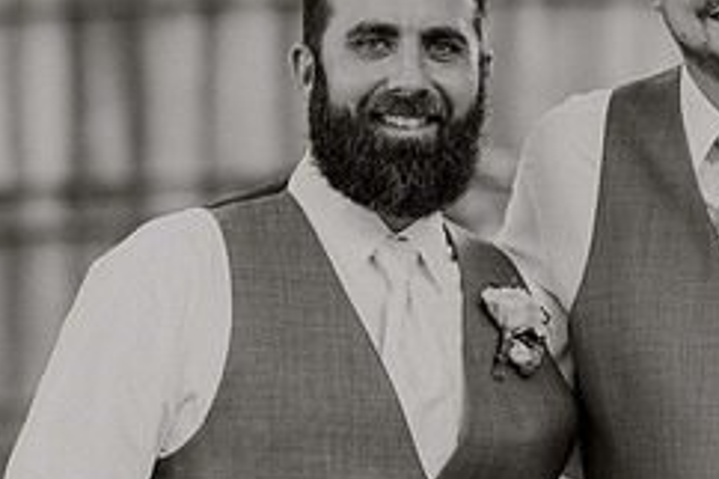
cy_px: 235
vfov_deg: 5.4
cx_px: 452
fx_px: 5069
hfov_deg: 8.1
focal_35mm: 254
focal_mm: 105
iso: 100
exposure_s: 1/160
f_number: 2.8
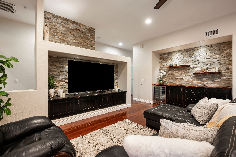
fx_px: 102
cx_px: 118
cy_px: 78
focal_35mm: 16
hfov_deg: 98.6
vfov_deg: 75.4
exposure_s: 1.3
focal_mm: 15.5
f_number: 8
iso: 160
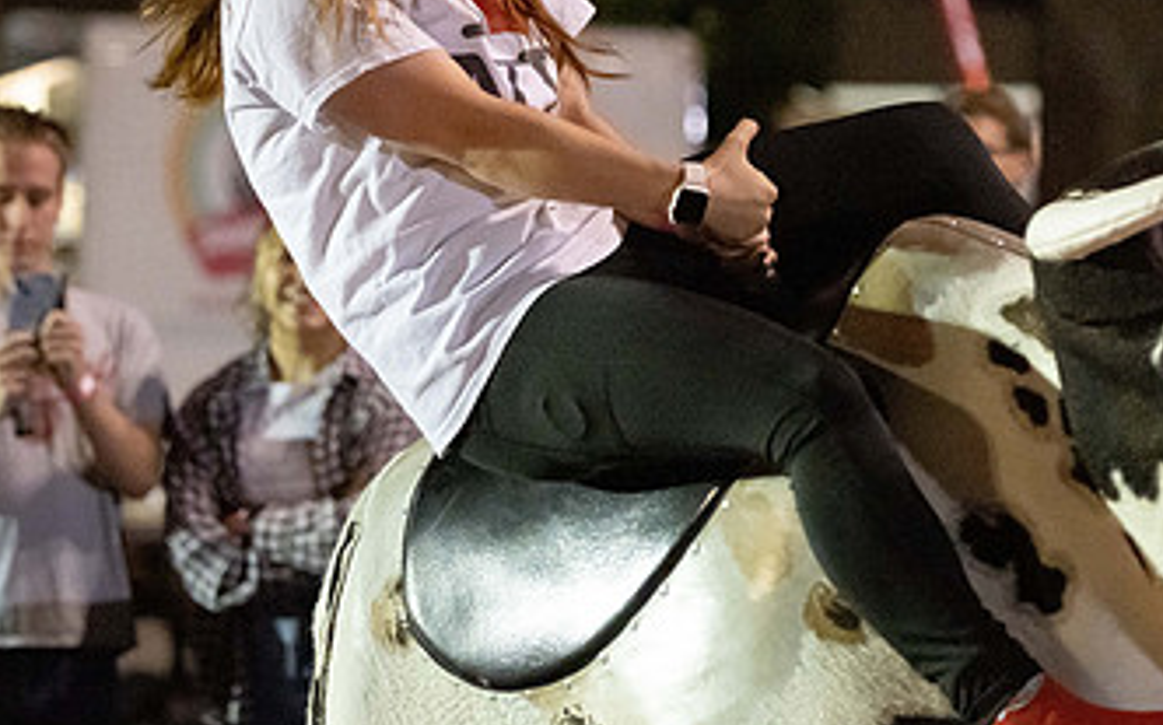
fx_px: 6557
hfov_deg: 10.1
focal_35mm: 207
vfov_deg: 6.3
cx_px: 707
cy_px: 2
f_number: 2.8
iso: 5000
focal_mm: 100
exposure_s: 1/400
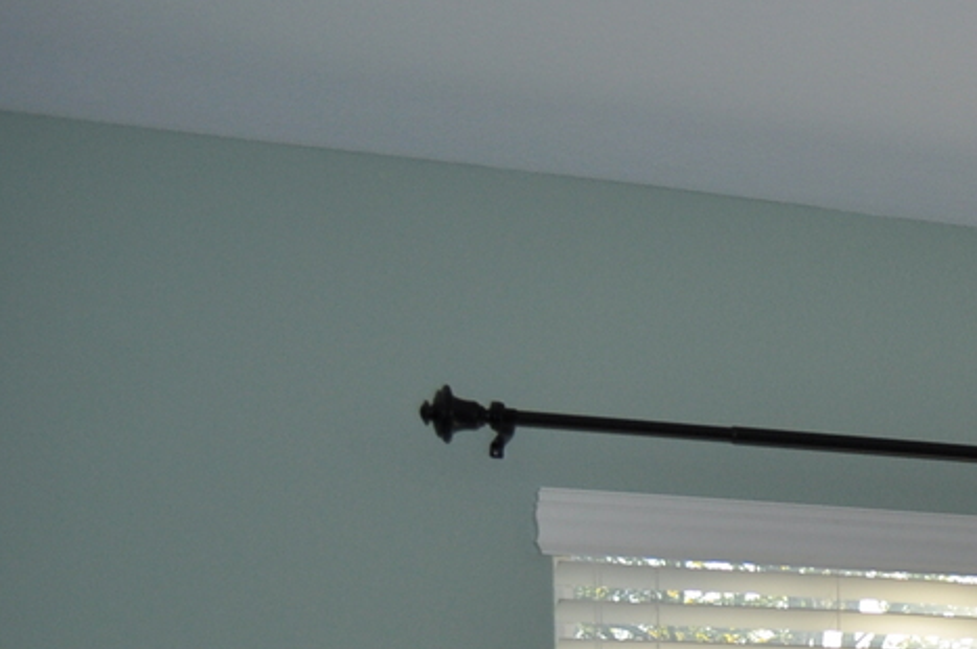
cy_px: 1007
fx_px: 2547
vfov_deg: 13.6
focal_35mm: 94
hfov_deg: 18.0
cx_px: 1682
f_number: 4.5
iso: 200
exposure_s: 1/200
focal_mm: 18
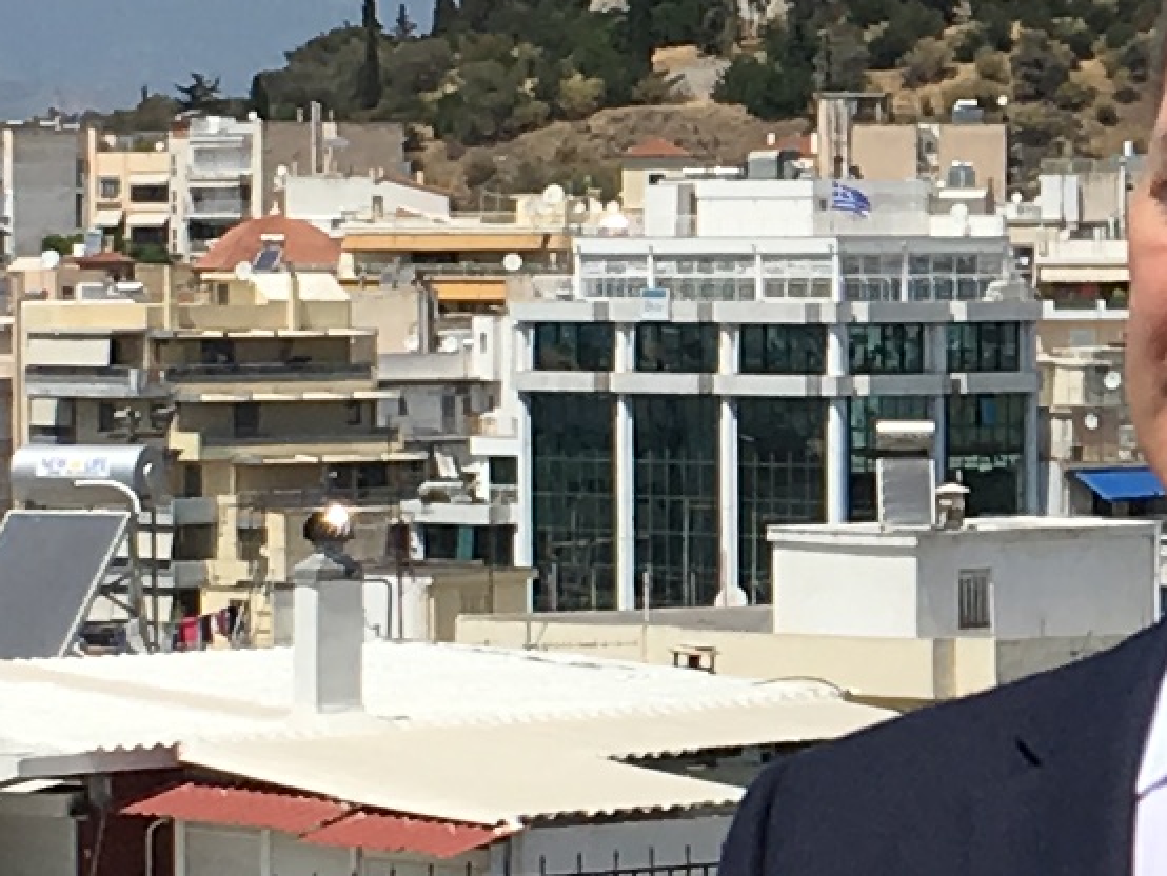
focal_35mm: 211
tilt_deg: -2.1
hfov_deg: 9.2
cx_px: 1643
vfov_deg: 7.0
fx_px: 7116
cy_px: 489
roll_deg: -1.0
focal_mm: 4.15
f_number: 2.2
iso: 25
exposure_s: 1/2564
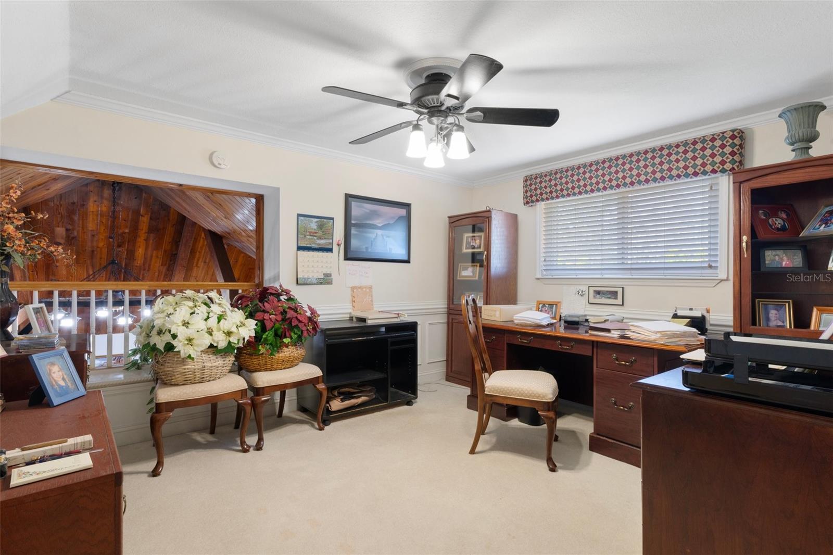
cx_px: 416
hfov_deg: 95.0
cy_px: 278
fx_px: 382
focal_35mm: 16
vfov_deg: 72.0
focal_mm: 11
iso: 250
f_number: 8
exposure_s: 1/2
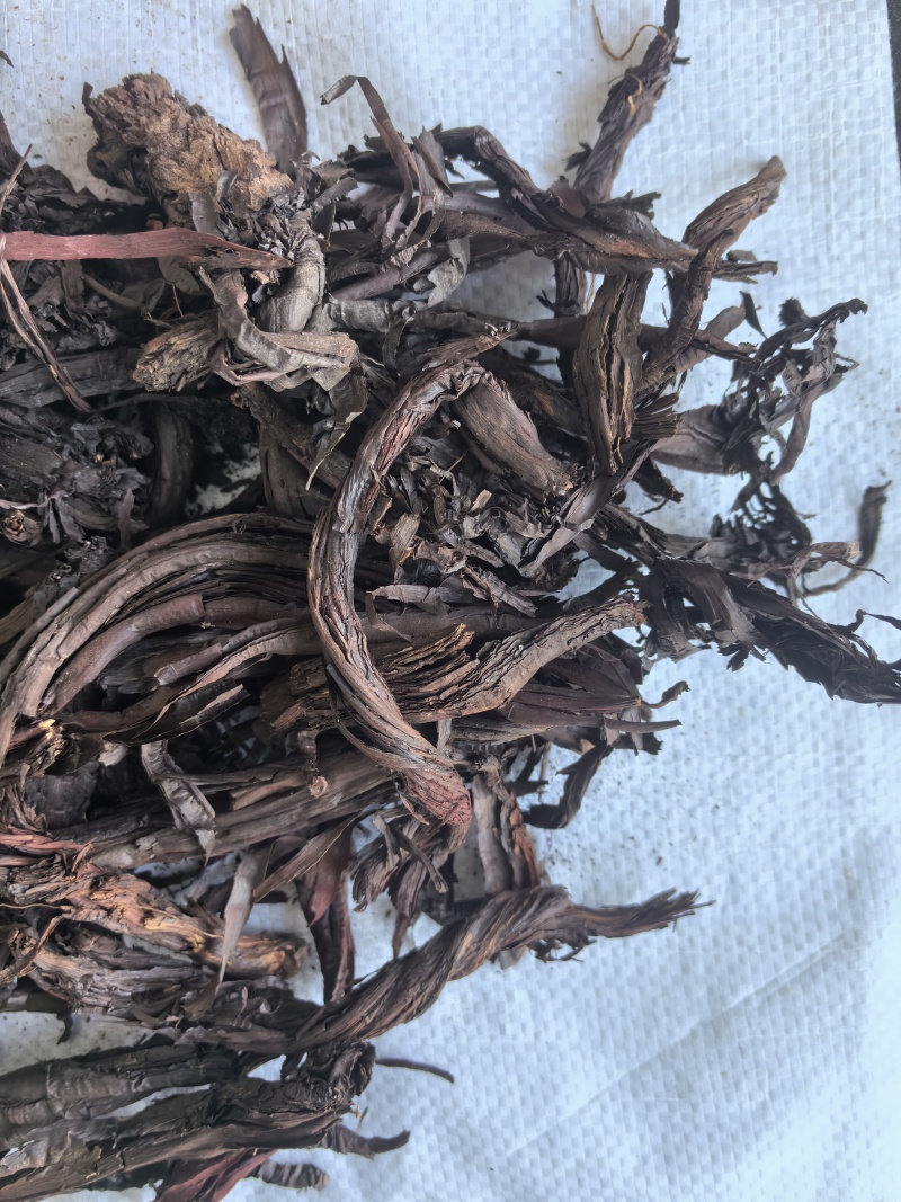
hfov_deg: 51.3
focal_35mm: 27
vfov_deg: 65.3
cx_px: 450
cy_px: 601
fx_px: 937
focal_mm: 5.75
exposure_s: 1/100
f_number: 2
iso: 80
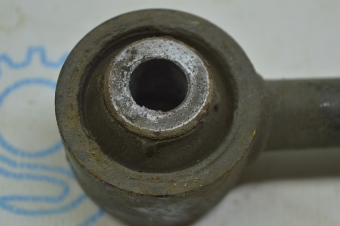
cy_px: 113
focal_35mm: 82
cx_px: 170
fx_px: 778
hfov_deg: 24.6
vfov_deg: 16.5
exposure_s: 1/60
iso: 400
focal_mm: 55
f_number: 5.6
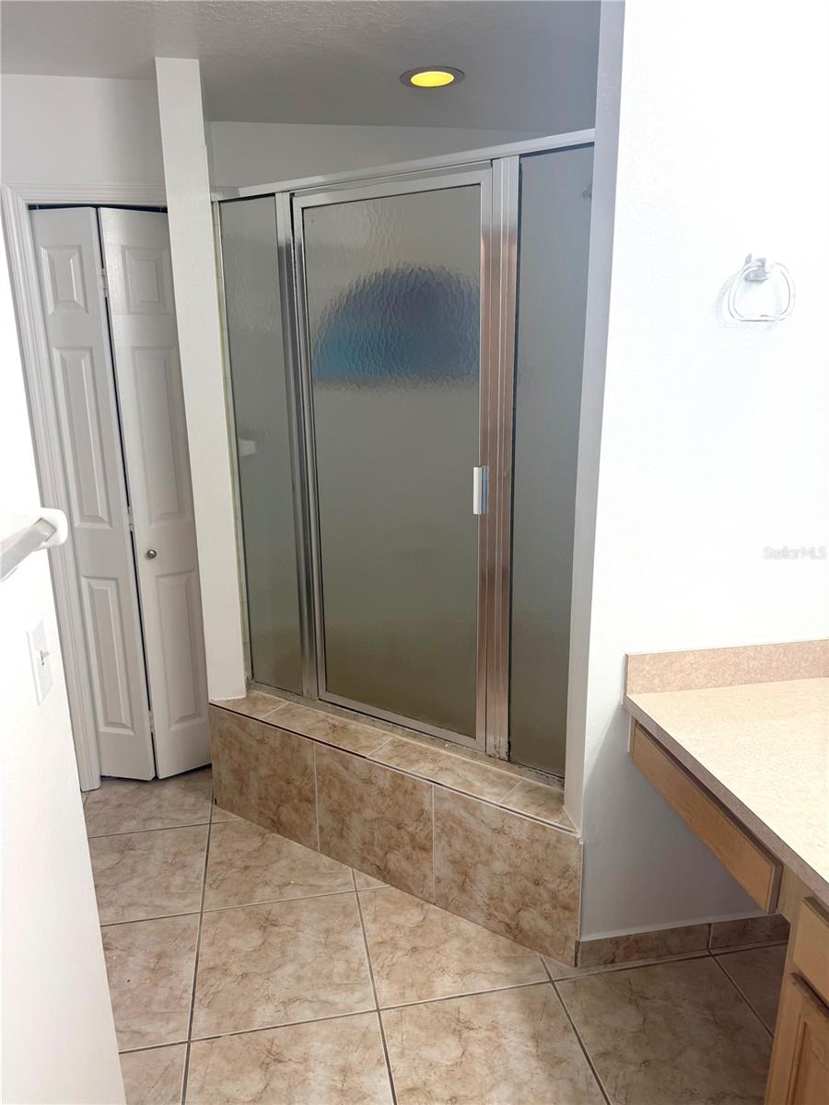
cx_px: 414
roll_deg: -0.1
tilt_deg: -16.1
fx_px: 766
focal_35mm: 24
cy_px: 552
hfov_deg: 56.8
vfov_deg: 71.6
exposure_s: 1/120
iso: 80
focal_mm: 6.76
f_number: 1.78
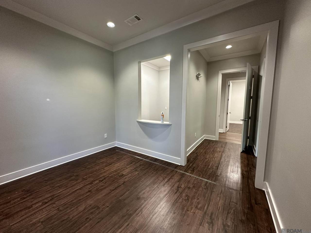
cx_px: 156
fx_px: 126
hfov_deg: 102.1
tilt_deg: -5.9
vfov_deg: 85.7
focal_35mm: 14
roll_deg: -0.6
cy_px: 116
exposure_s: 1/60
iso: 200
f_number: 2.2
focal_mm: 2.22
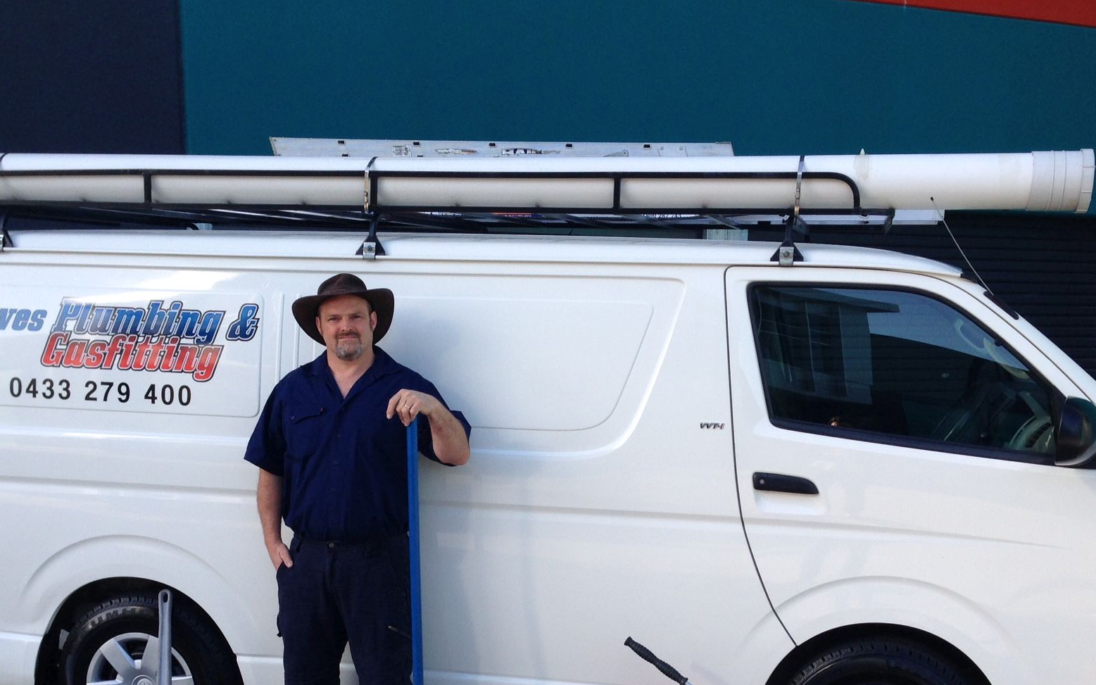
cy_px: 529
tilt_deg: -10.1
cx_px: 550
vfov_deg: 27.5
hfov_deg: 43.5
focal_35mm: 46
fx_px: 1374
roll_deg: -0.2
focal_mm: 4.12
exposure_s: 1/384
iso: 50
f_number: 2.4
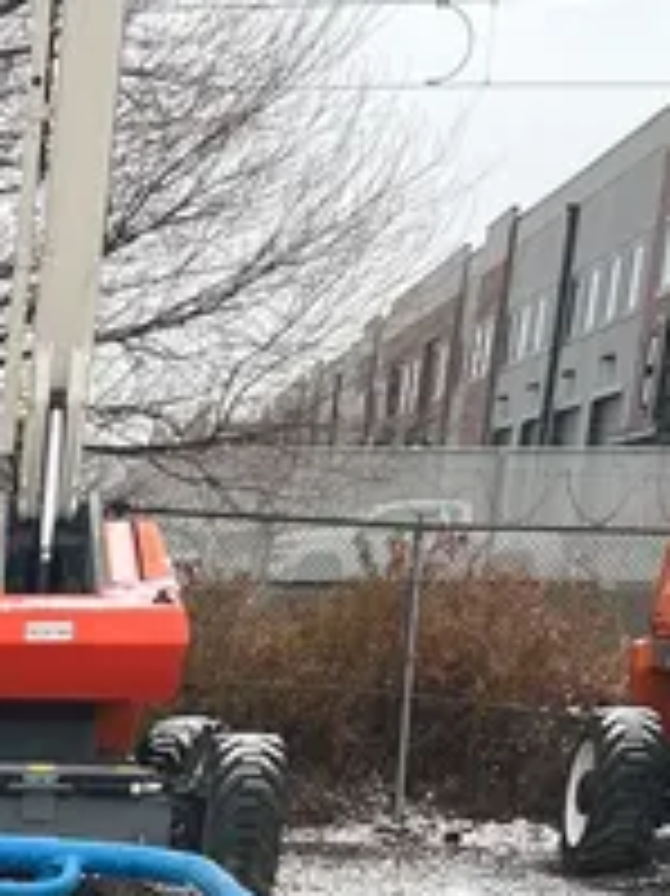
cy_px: 1542
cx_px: -504
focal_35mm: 96
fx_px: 2480
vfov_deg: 17.3
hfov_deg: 13.8
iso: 50
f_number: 1.6
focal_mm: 5.1
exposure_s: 1/608
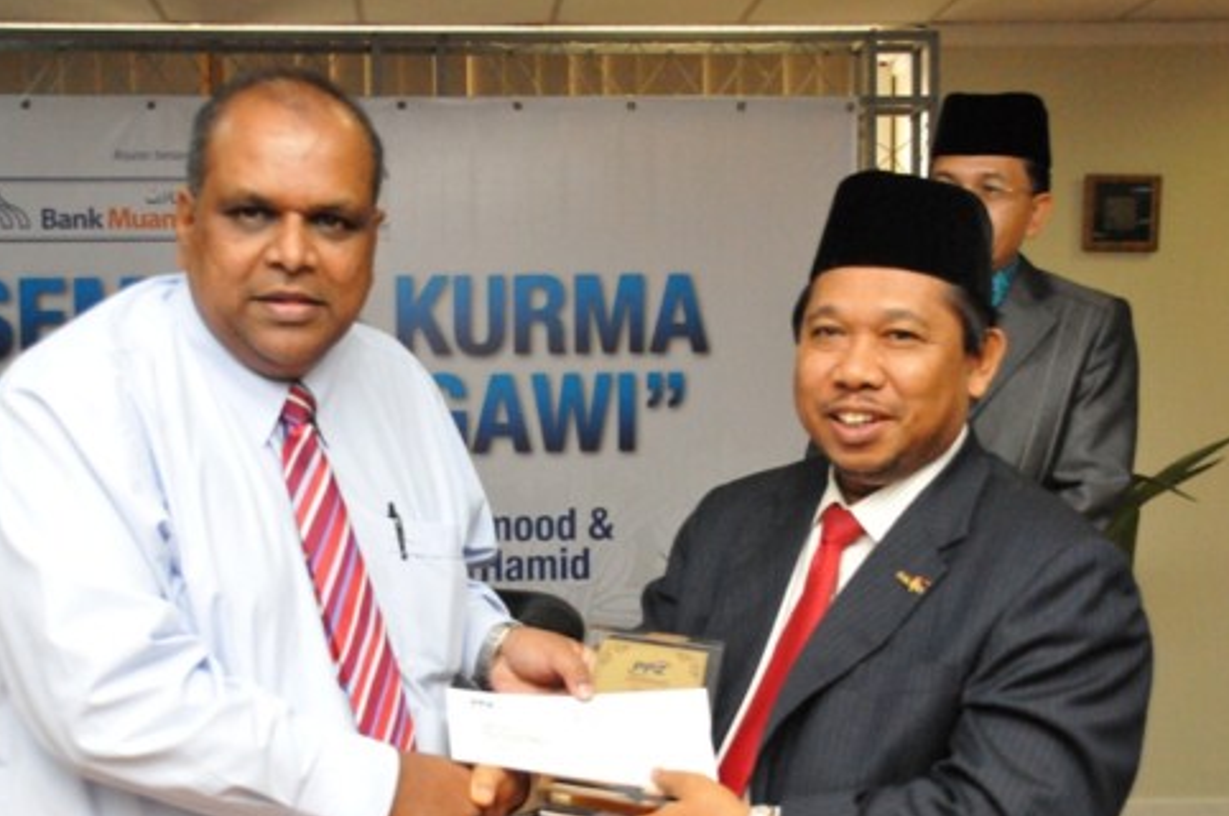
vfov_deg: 24.7
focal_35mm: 55
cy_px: 492
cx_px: 539
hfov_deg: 36.5
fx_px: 1862
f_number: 5
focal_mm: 29
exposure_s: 1/250
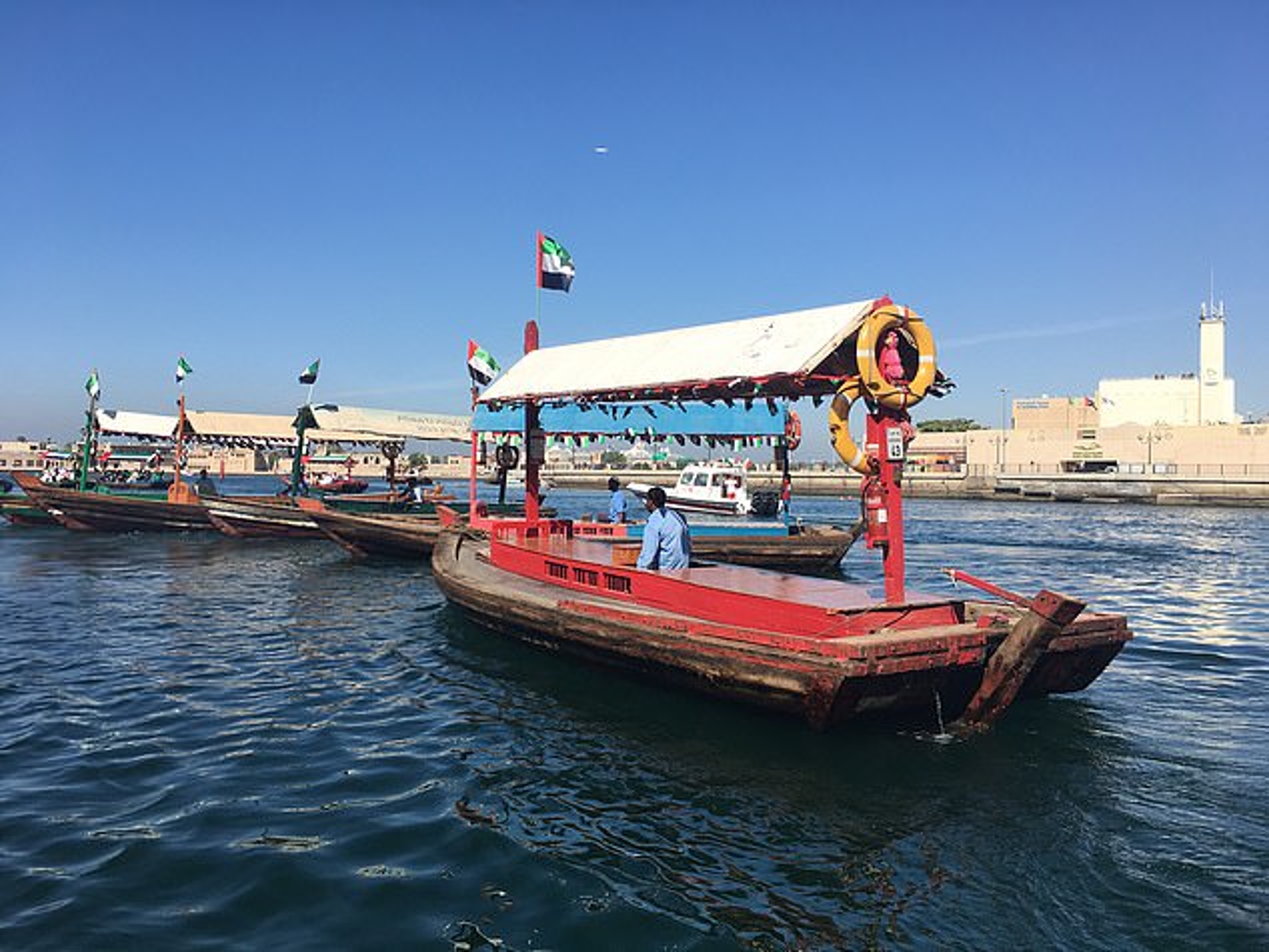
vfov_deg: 48.3
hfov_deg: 61.6
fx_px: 1064
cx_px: 634
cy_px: 476
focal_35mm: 29
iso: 25
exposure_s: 1/1789
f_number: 2.2
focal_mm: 4.15
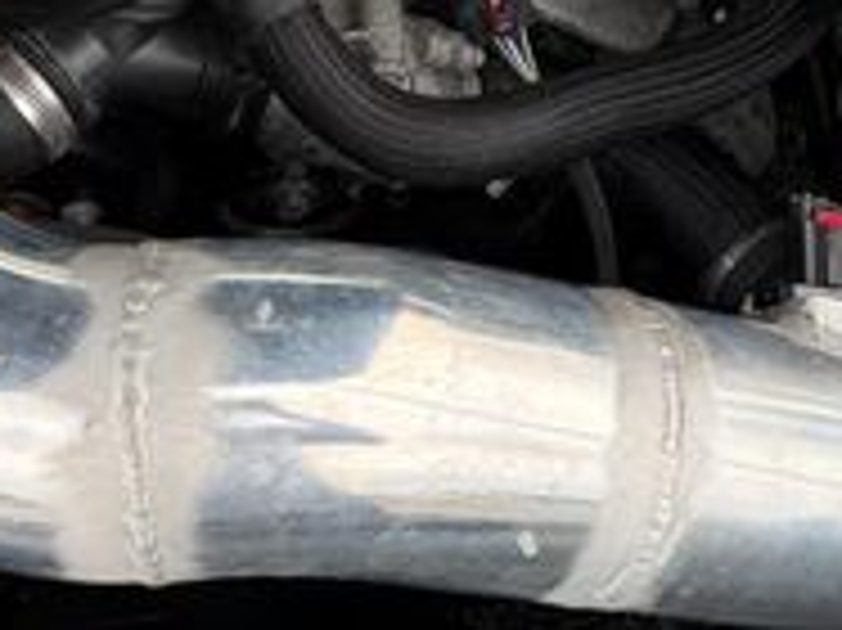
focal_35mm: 82
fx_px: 1993
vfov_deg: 17.1
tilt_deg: -55.7
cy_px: -153
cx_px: 518
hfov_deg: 23.8
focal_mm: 6.76
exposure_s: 1/478
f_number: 1.78
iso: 100
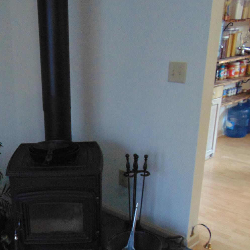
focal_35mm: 45
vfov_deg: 36.6
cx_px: 61
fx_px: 368
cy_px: 190
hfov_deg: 36.6
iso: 400
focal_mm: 4.5
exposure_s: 1/13
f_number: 3
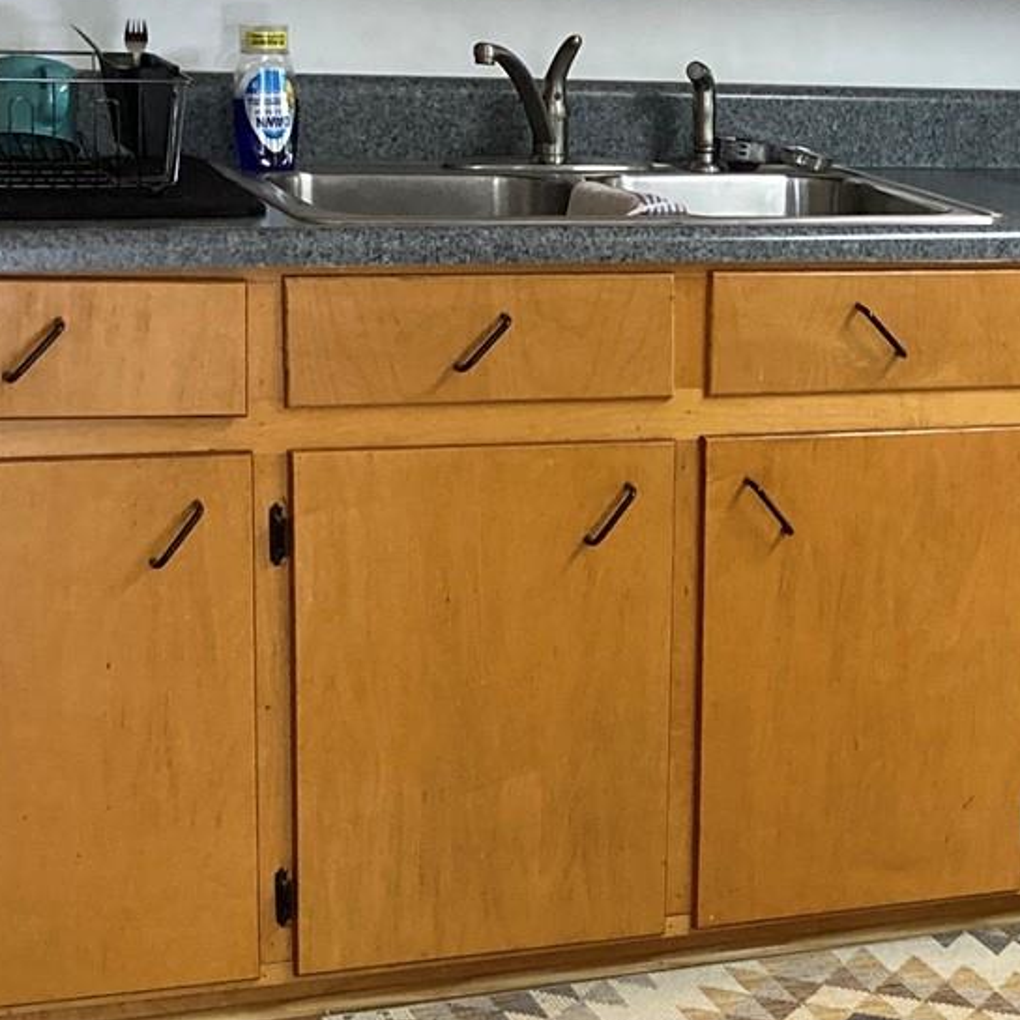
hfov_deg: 17.8
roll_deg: -2.5
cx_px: 1215
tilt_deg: -13.0
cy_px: 721
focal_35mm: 93
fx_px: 3100
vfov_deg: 18.6
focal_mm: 3.99
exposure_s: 1/60
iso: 200
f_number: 1.8
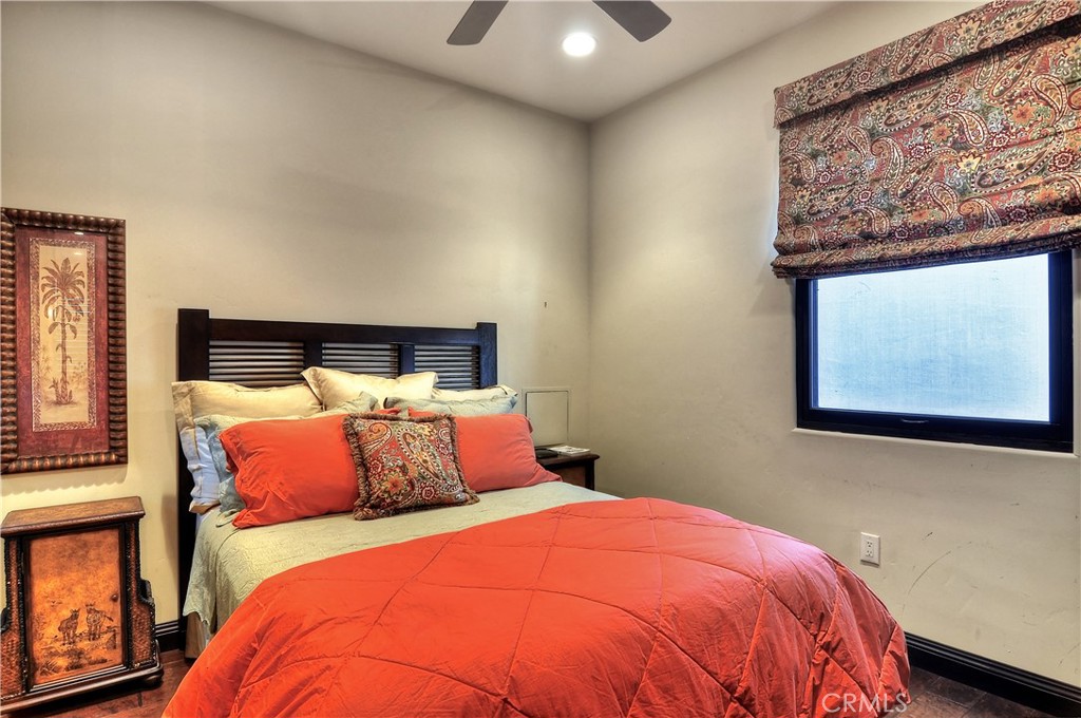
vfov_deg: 67.2
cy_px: 359
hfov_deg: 90.1
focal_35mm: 18
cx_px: 540
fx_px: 540
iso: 200
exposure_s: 1/4
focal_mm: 12
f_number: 8
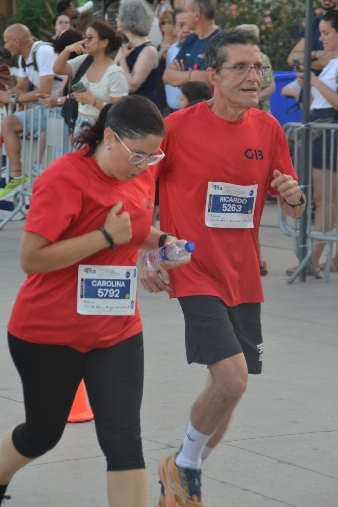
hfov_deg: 7.3
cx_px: 169
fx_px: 2641
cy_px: 254
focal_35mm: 188
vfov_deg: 11.0
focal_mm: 125
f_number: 6
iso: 640
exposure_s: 1/250
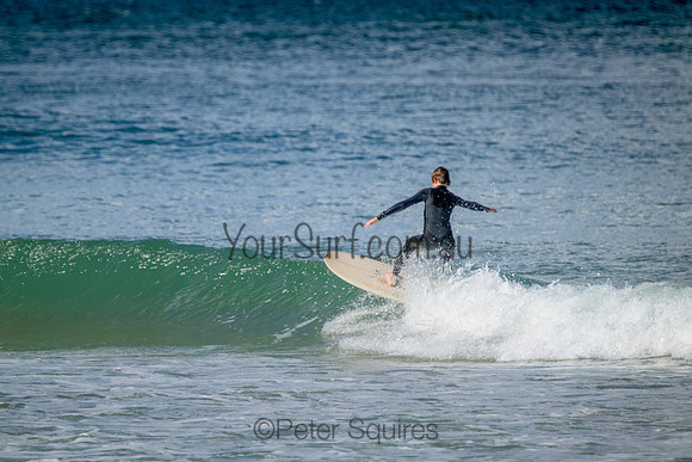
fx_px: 15381
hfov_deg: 2.6
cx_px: 346
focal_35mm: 800
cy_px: 231
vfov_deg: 1.7
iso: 1600
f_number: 11
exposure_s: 1/1250
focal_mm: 800
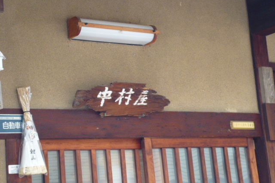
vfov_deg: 14.4
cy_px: 92
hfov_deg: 21.5
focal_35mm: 95
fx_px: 725
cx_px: 138
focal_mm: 16.2
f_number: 5.8
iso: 400
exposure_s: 1/25
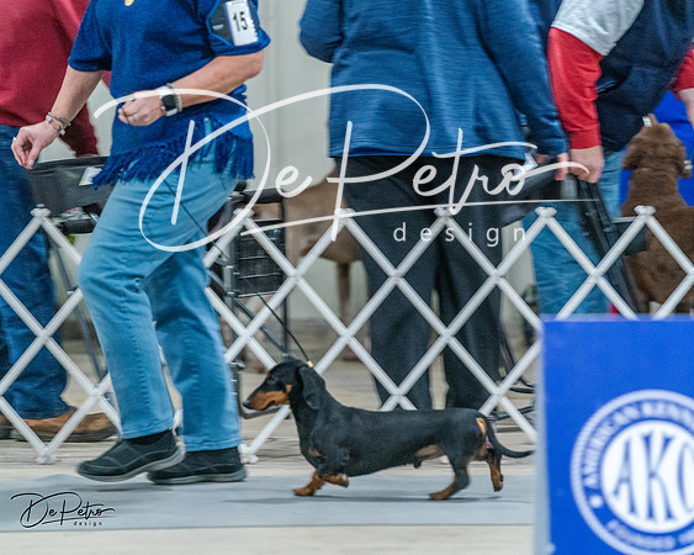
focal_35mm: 225
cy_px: 278
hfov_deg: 8.6
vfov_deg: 6.9
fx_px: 4625
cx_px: 347
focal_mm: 200
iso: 6400
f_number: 3.5
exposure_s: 1/200
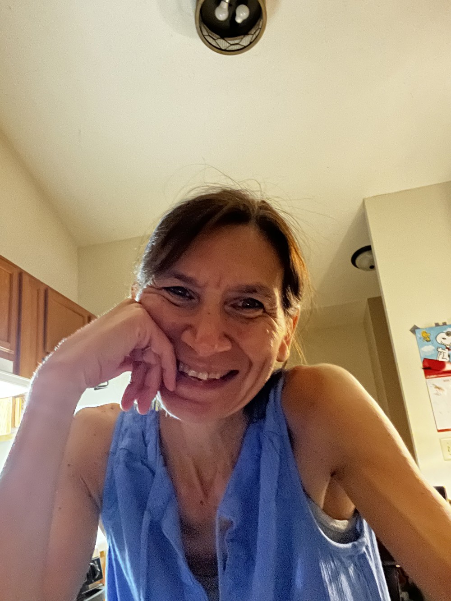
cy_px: 300
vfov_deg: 60.0
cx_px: 226
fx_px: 521
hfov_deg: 46.8
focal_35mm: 30
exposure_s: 1/15
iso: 3200
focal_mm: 2.71
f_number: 2.2
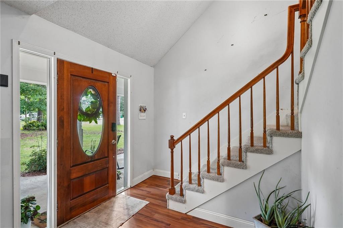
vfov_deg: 70.3
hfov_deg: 93.3
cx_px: 172
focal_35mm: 17
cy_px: 114
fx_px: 162
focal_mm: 17
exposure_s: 1/5
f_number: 11
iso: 800
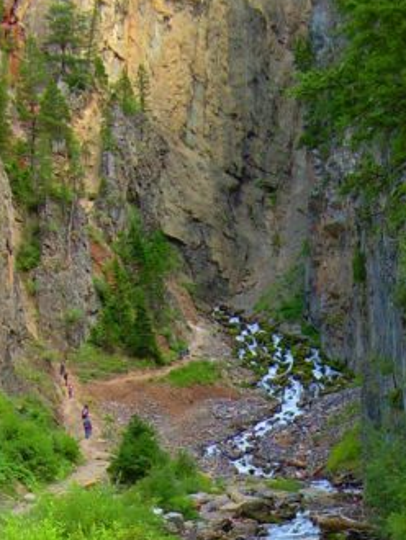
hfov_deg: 16.1
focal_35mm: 92
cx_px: 242
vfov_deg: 20.1
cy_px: 623
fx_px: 1437
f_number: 2.8
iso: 50
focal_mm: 6.3
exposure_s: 1/115
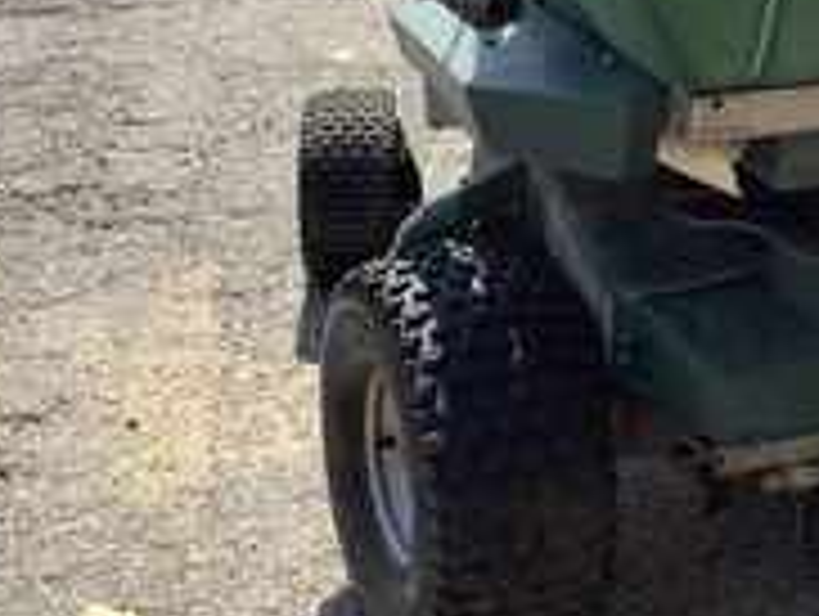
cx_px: 688
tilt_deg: -19.5
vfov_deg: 21.1
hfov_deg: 27.8
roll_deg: -0.8
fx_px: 1611
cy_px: 31
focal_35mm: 68
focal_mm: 3.3
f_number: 2.4
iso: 25
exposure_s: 1/840
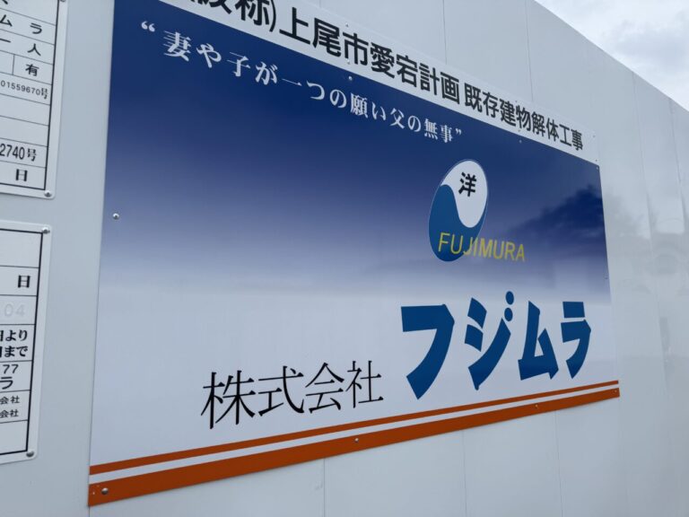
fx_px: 478
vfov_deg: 56.8
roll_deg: +1.0
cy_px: 258
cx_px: 344
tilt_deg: +8.9
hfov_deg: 71.6
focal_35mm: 24
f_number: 1.78
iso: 80
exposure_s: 1/2801
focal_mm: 6.76
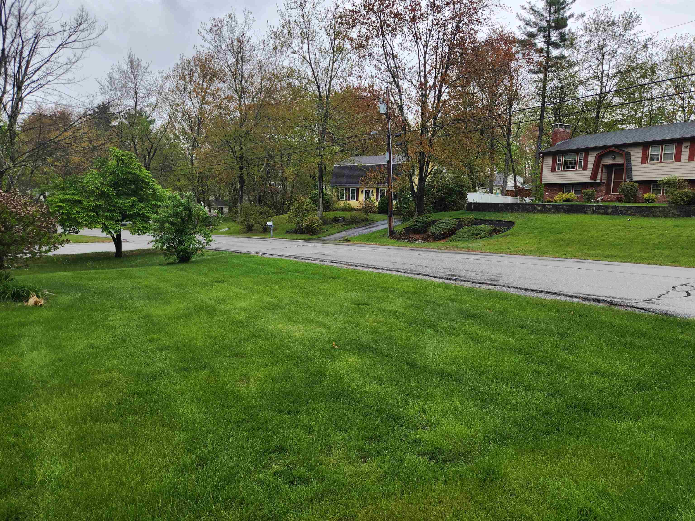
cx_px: 348
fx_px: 462
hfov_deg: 73.9
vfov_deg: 58.9
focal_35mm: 23
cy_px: 260
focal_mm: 5.4
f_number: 1.8
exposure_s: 1/120
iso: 25
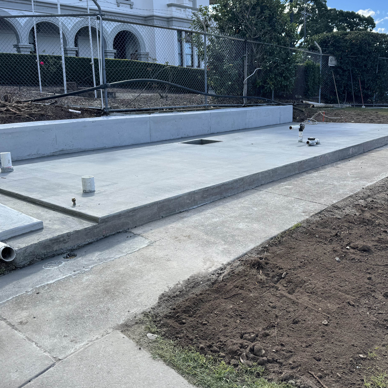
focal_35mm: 33
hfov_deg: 49.4
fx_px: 418
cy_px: 166
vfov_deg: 49.6
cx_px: 232
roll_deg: +1.6
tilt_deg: -10.3
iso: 80
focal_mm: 6.86
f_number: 1.78
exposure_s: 1/1524
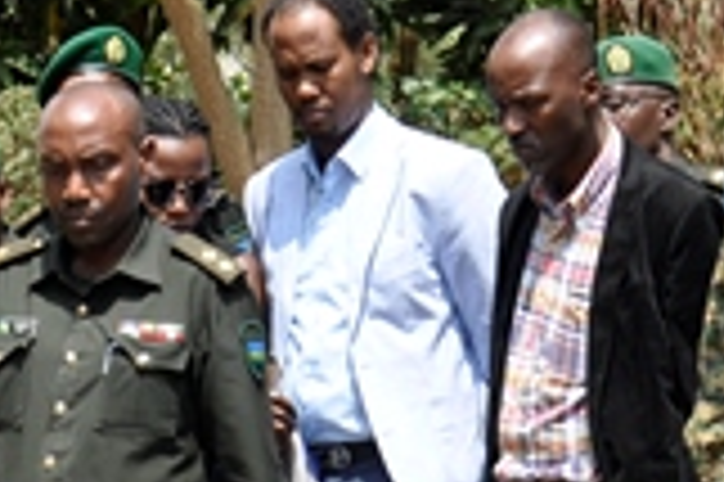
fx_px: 4802
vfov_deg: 5.7
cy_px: 597
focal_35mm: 239
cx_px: 508
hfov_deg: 8.6
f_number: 9
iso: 200
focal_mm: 40
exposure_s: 1/200
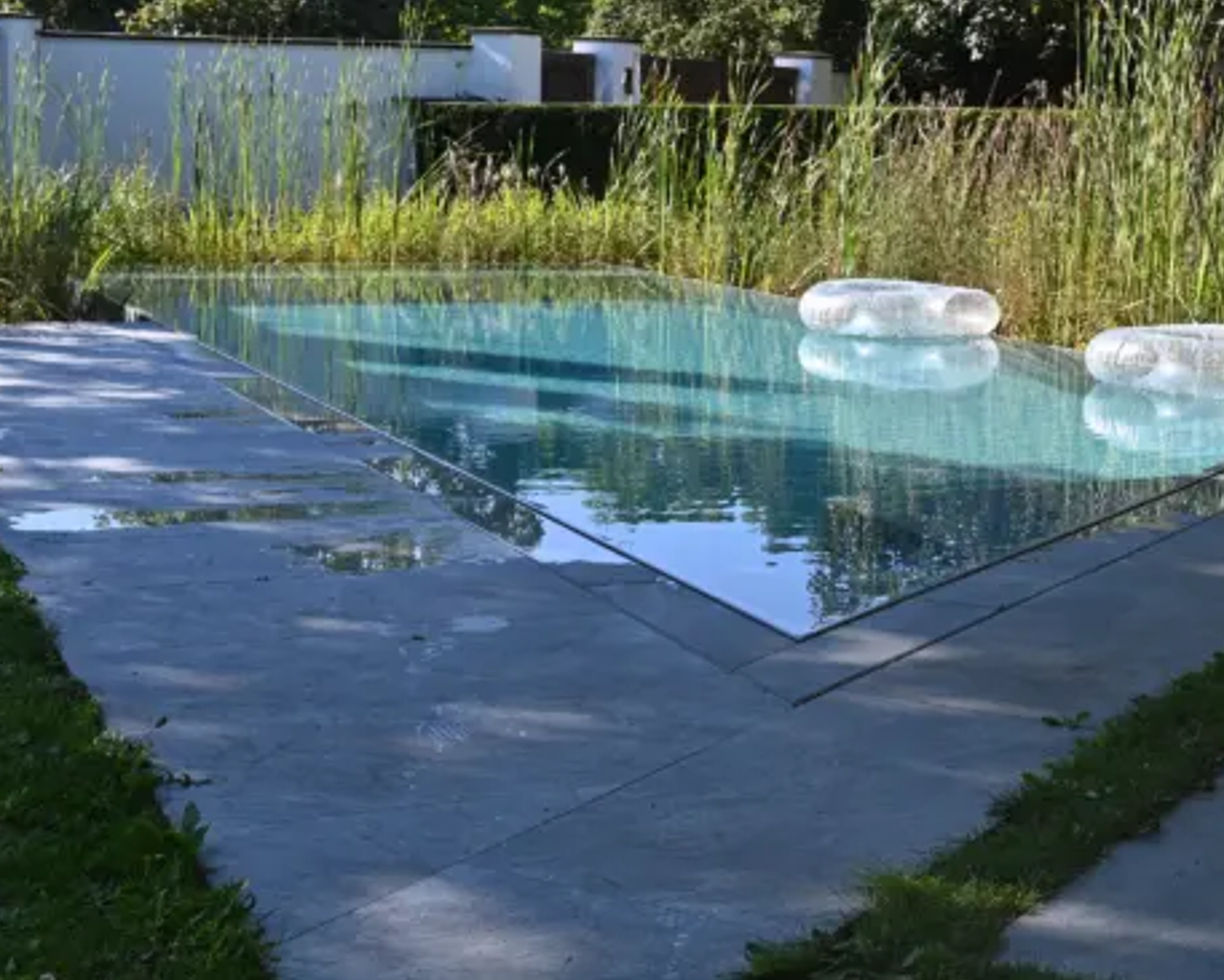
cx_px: 774
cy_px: 395
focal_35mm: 63
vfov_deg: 24.2
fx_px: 2283
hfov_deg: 29.9
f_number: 9
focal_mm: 30
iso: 160
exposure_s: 1/200
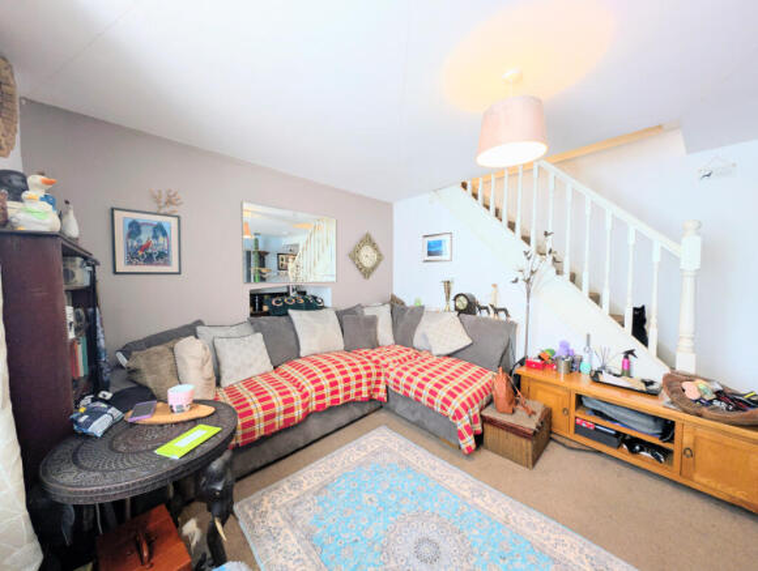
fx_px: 263
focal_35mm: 12
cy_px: 286
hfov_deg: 110.4
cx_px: 379
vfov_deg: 94.7
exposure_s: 1/33.3
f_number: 1.95
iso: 202
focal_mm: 2.23
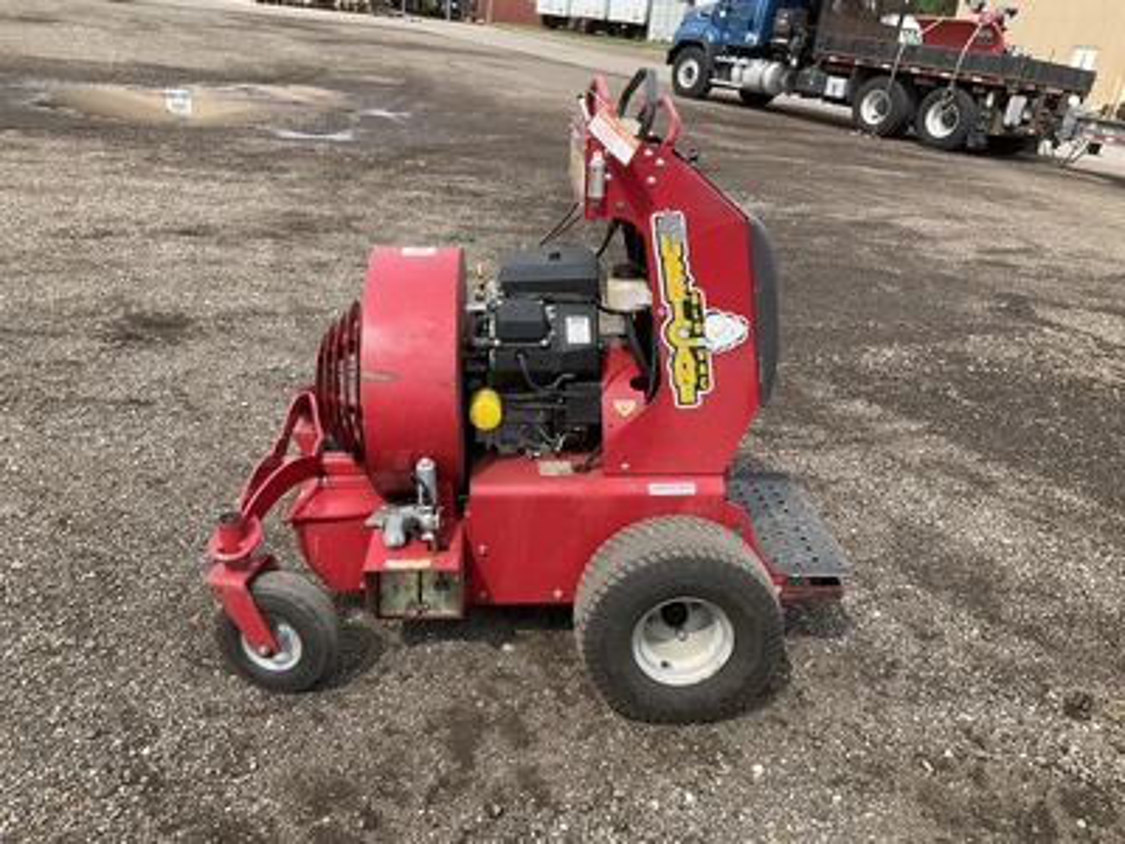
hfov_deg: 61.7
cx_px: 562
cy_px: 422
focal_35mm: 29
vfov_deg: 48.2
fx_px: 942
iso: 25
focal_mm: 3
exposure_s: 1/855
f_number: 1.8
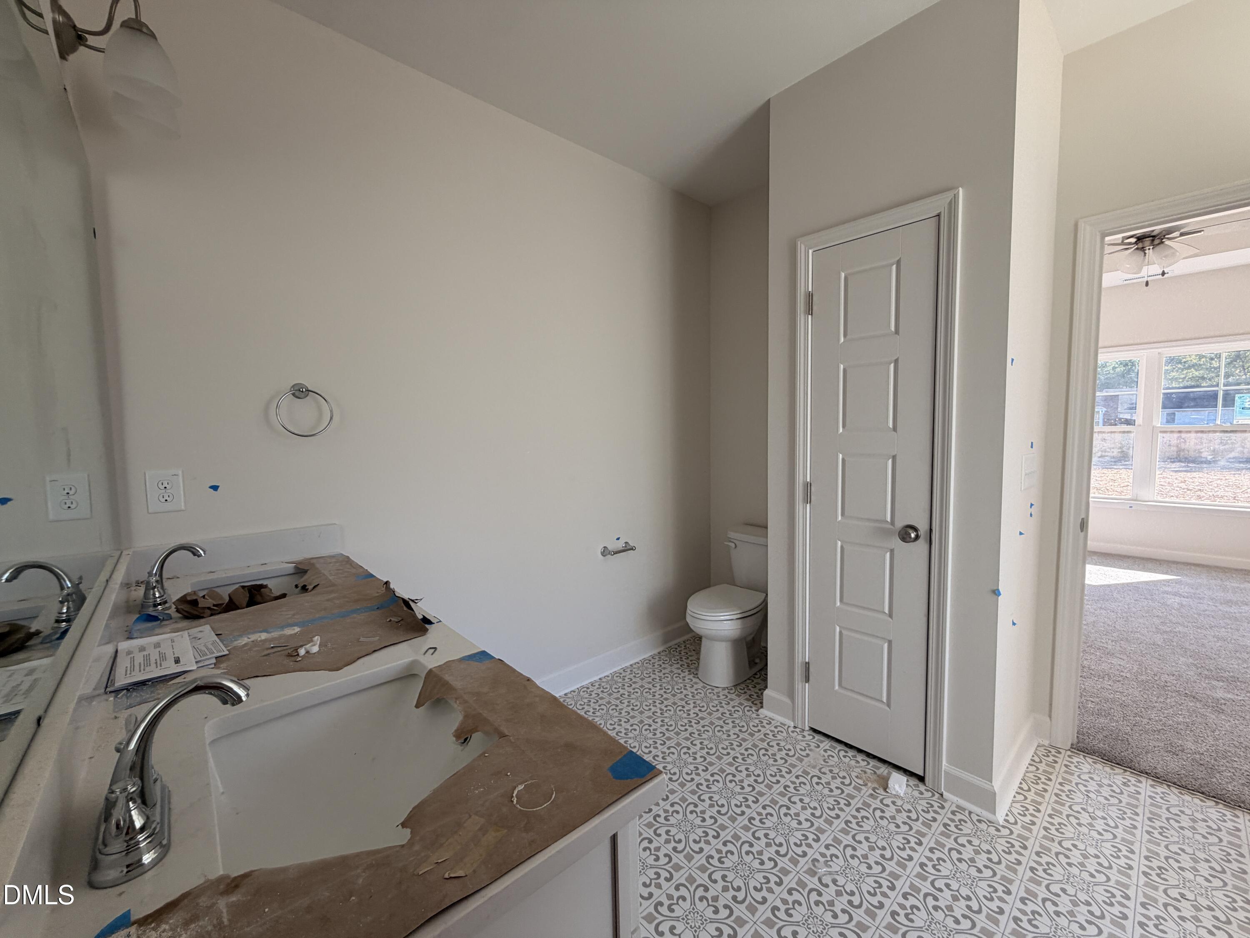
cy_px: 469
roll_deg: +0.3
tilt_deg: -1.6
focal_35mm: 14
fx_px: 506
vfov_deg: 85.7
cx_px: 625
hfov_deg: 102.1
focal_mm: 2.22
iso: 64
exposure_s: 1/121
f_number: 2.2
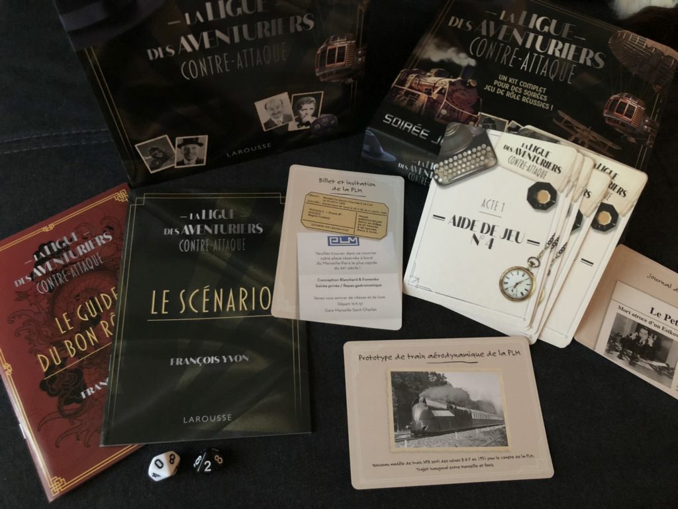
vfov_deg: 49.7
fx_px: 548
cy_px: 254
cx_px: 339
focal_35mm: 28
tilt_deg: -61.3
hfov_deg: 63.4
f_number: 1.8
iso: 125
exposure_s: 1/4
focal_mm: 3.99
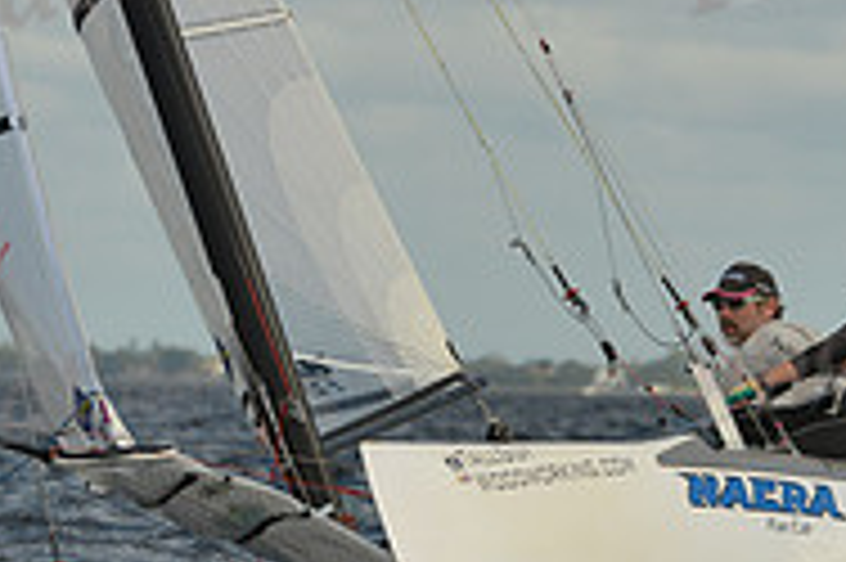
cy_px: 609
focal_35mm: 804
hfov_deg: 2.6
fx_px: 18877
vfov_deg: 1.7
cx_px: 454
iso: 250
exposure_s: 1/1000
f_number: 6.3
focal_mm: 260
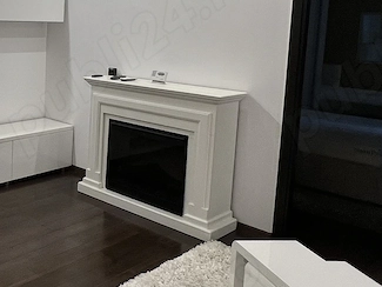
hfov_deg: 40.6
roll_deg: -1.4
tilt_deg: -5.5
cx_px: -5
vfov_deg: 35.1
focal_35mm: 40
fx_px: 442
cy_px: 69
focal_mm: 1.57
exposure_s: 1/50
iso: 160
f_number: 1.8
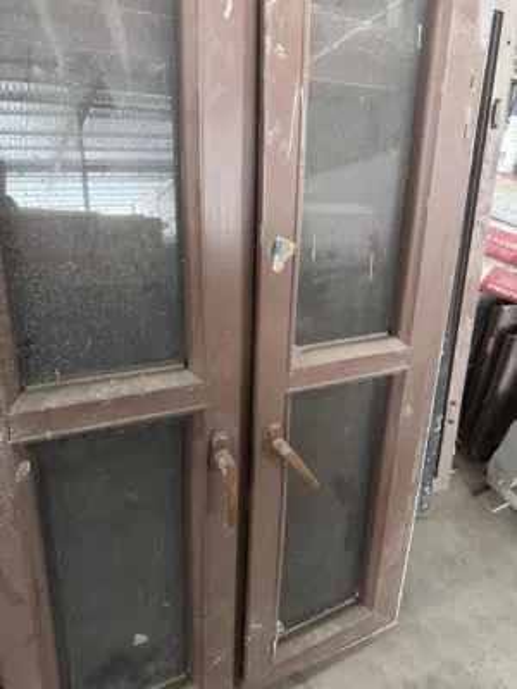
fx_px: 478
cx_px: 258
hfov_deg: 56.8
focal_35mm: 24
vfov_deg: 71.6
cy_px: 344
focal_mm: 6.86
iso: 1000
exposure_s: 1/44
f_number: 1.78
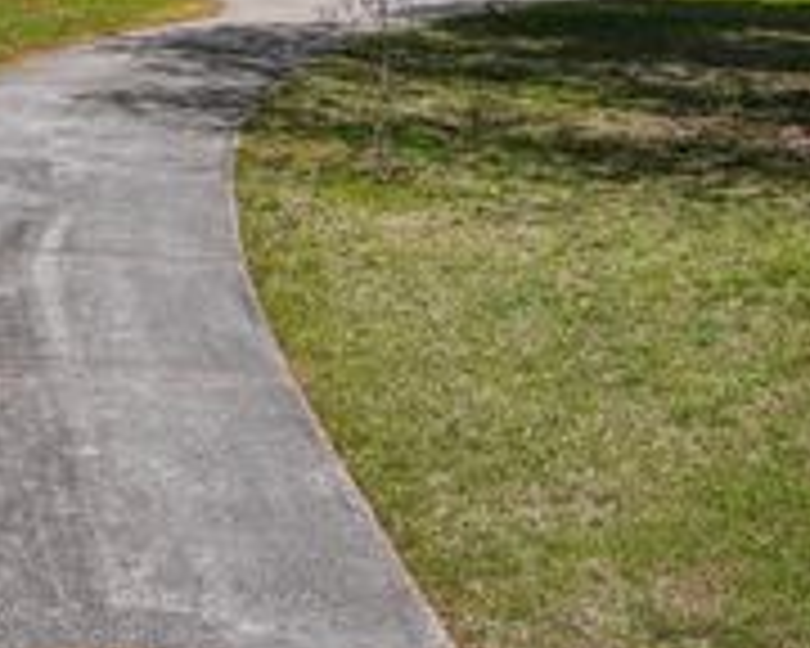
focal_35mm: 91
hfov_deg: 19.2
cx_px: -292
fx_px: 2182
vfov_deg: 16.4
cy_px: -61
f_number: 9
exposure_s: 1/640
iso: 640
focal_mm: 35
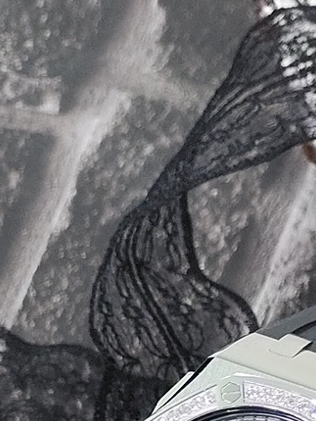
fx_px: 2311
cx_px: 332
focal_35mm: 190
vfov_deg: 10.1
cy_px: 581
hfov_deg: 7.8
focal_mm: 7.55
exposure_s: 1/100
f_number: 2.08
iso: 92
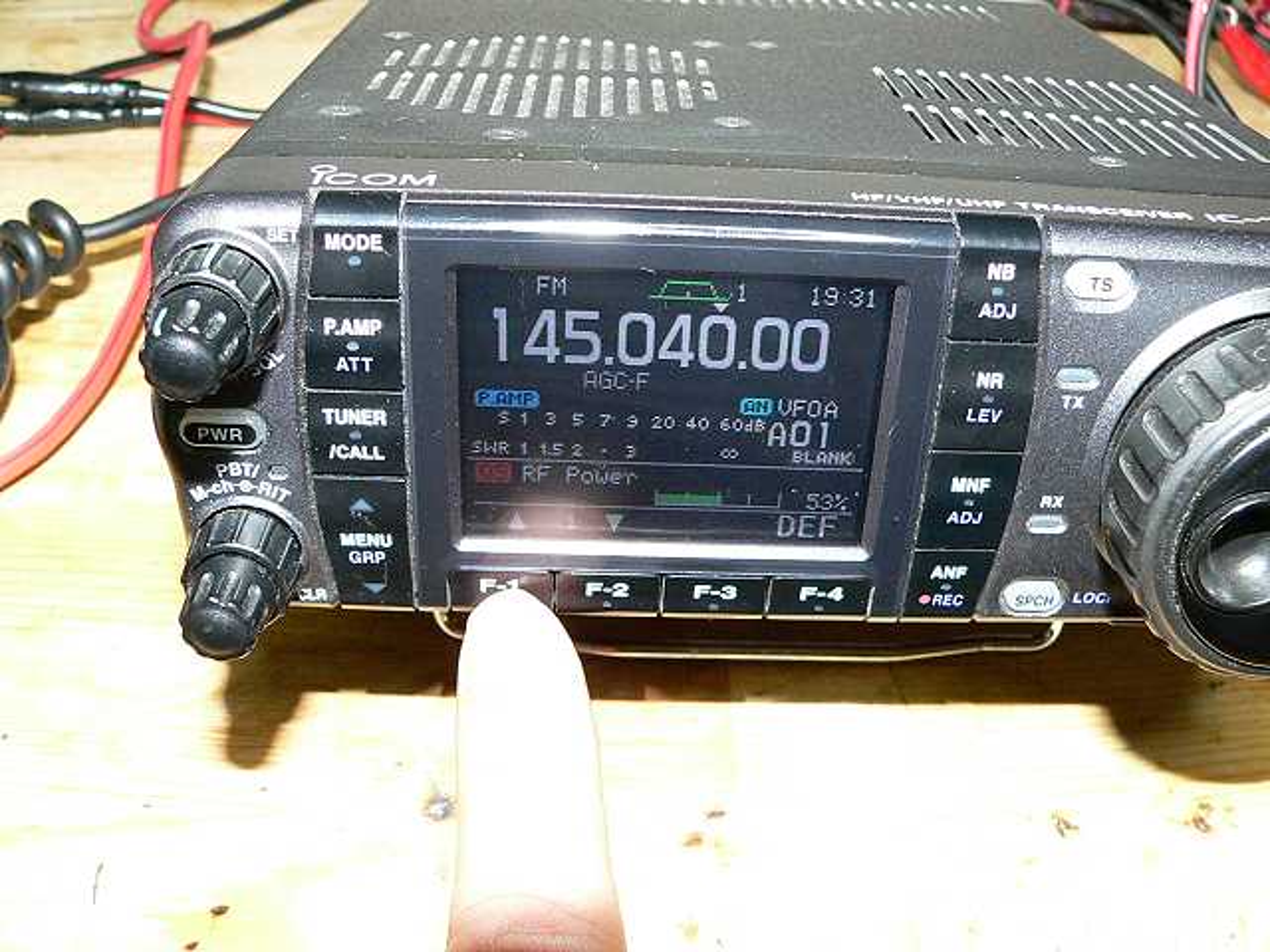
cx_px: 635
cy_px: 476
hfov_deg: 51.4
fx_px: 1321
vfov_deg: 39.7
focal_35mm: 36
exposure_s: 1/60
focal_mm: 6
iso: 400
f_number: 4
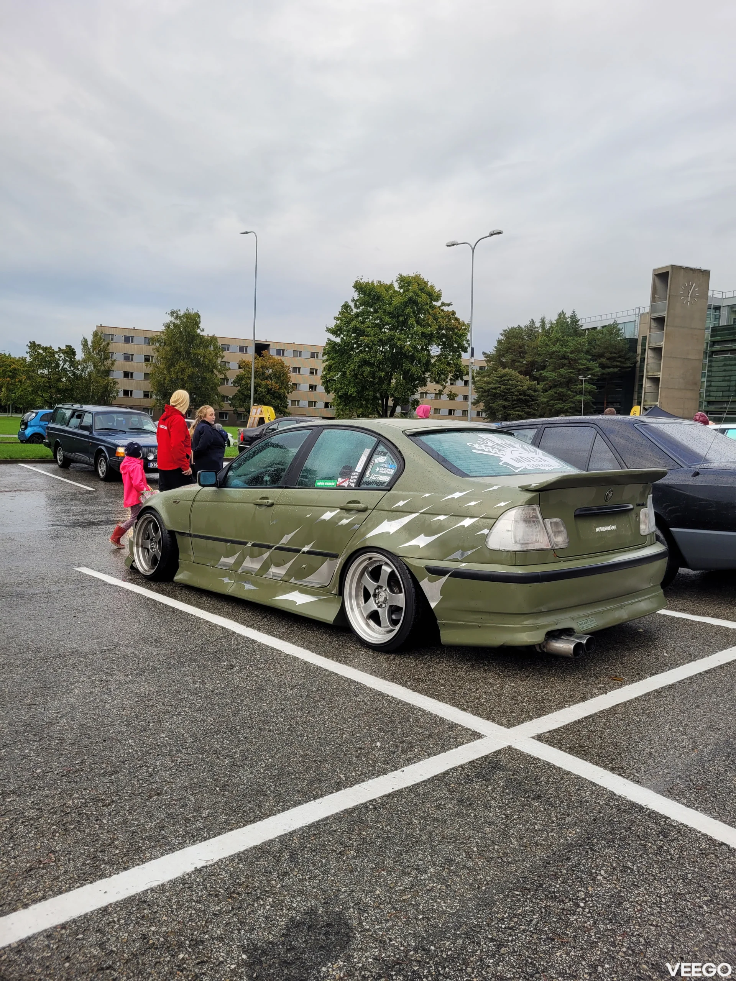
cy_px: 490
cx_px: 368
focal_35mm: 26
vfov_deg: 67.3
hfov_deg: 53.1
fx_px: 737
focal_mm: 5.4
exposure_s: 1/307
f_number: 1.8
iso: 40
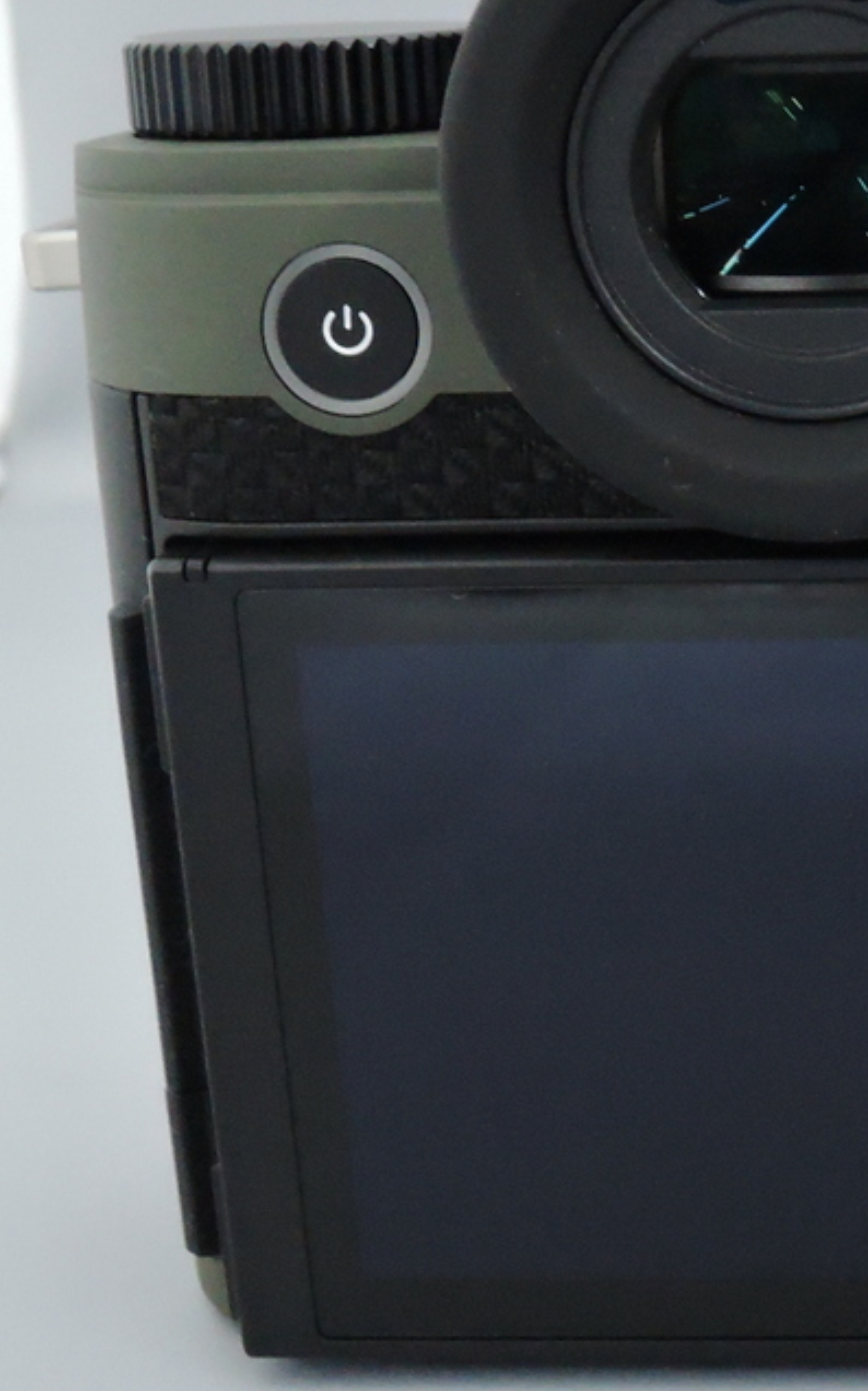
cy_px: 540
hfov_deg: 17.7
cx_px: 1058
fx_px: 2652
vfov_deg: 29.3
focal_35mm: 70
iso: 1600
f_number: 5
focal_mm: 7.5
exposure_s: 1/125
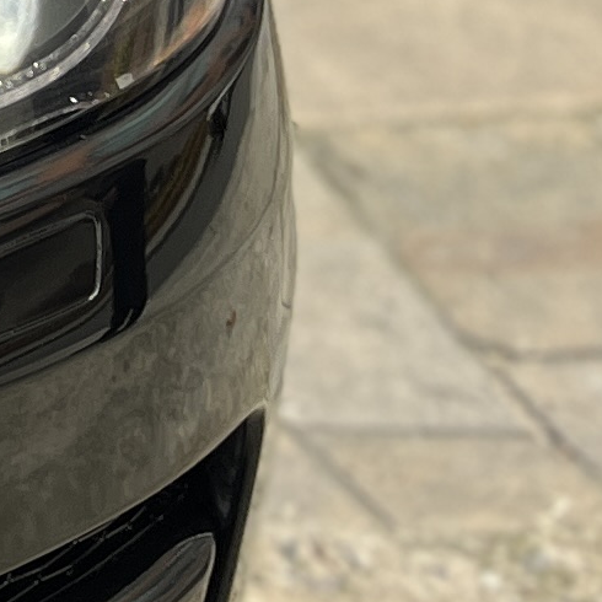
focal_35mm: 189
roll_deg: +0.7
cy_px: -321
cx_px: -1488
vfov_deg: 9.0
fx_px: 3719
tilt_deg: -22.1
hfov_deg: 7.5
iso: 50
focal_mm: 5.1
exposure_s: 1/400
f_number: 1.6
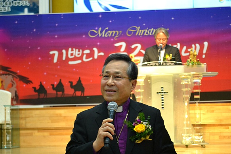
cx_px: 116
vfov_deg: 16.6
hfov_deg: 24.6
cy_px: 77
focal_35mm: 82
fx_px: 529
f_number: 5.6
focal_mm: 55
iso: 400
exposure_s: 1/30
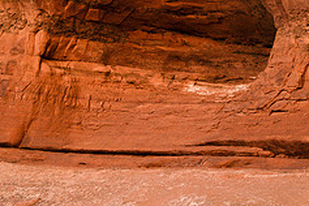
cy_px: -37
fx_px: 1734
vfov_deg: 6.8
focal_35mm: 202
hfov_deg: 10.1
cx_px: 279
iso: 100
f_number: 8
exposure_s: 1/100
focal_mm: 55
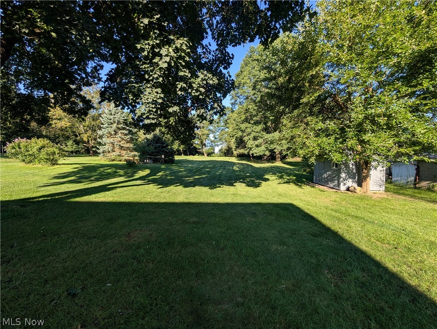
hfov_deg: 110.5
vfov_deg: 94.6
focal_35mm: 12
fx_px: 152
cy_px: 164
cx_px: 218
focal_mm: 2.02
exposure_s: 1/887
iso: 54
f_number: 1.7
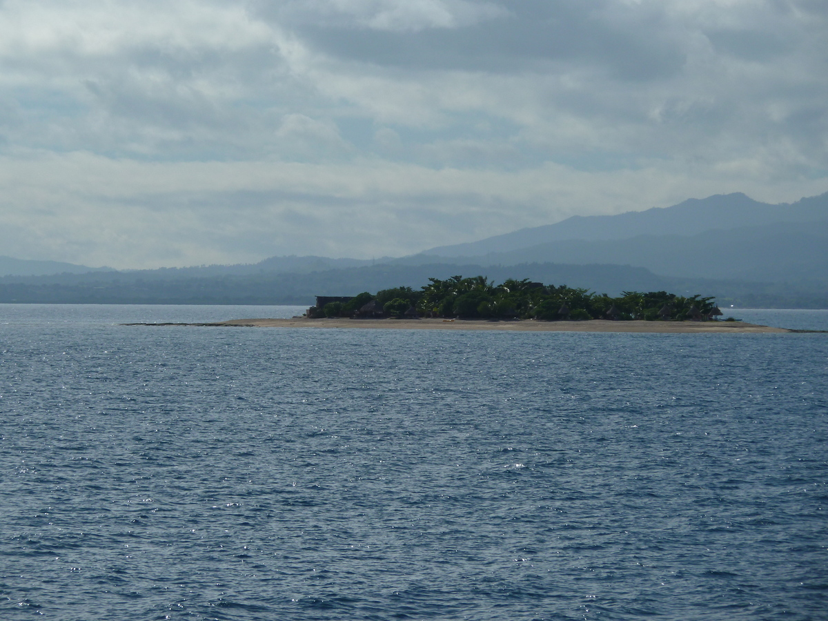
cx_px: 414
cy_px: 310
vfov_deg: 7.1
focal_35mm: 210
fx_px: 5023
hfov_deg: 9.4
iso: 80
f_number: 6.3
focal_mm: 34.4
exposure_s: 1/1000
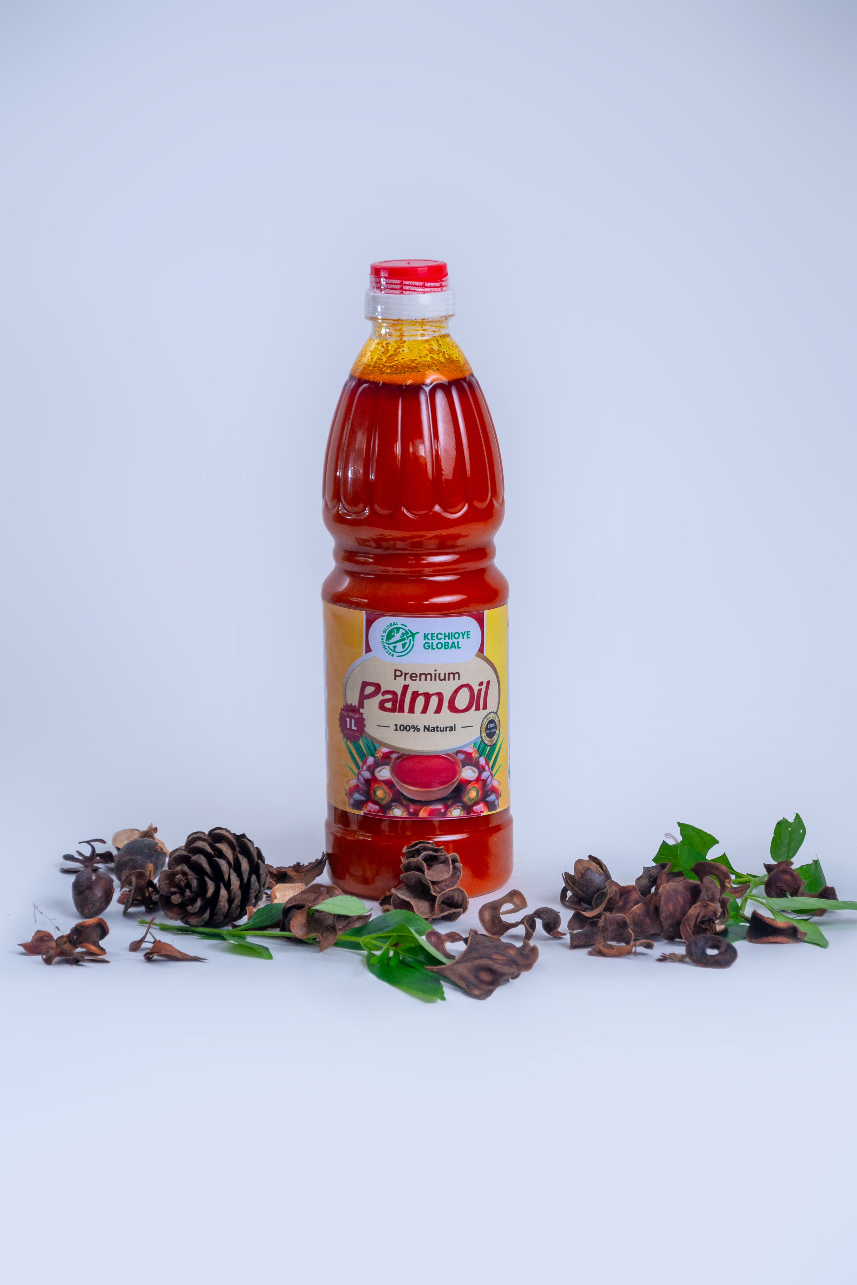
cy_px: 642
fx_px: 4285
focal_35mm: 120
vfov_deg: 17.1
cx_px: 428
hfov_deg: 11.4
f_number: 5.3
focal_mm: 80
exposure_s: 1/100
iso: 100
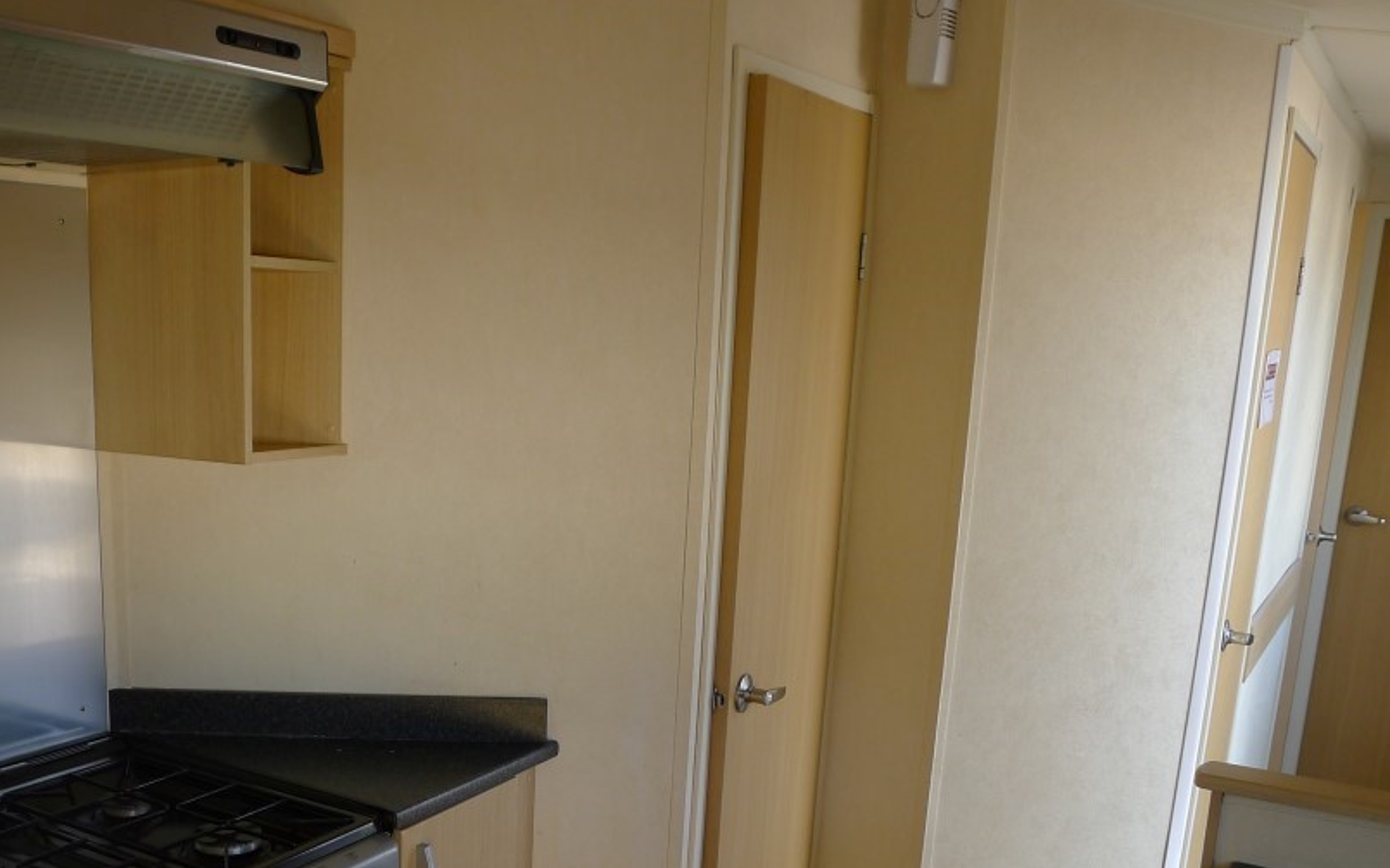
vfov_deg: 35.4
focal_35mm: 35
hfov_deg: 53.7
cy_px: 661
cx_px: 410
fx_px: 1326
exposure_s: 1/100
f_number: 2.2
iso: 80
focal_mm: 5.1
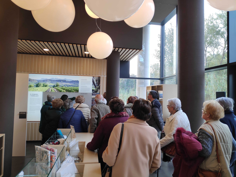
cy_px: 88
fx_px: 136
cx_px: 118
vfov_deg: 66.0
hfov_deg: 81.7
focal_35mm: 20
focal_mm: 3.94
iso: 101
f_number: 1.9
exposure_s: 1/100
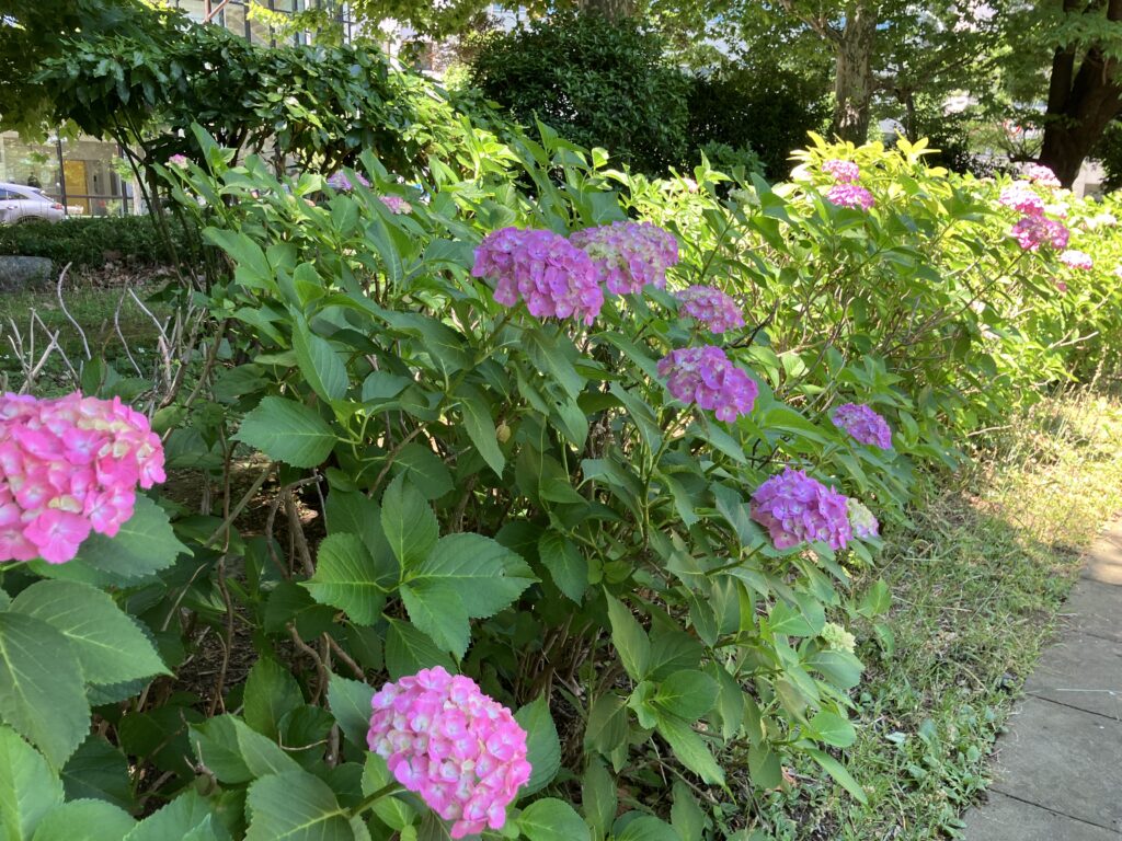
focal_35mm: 28
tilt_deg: -11.1
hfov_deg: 63.4
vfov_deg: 49.7
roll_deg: -0.1
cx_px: 561
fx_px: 908
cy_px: 420
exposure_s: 1/121
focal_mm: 3.99
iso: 40
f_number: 1.8
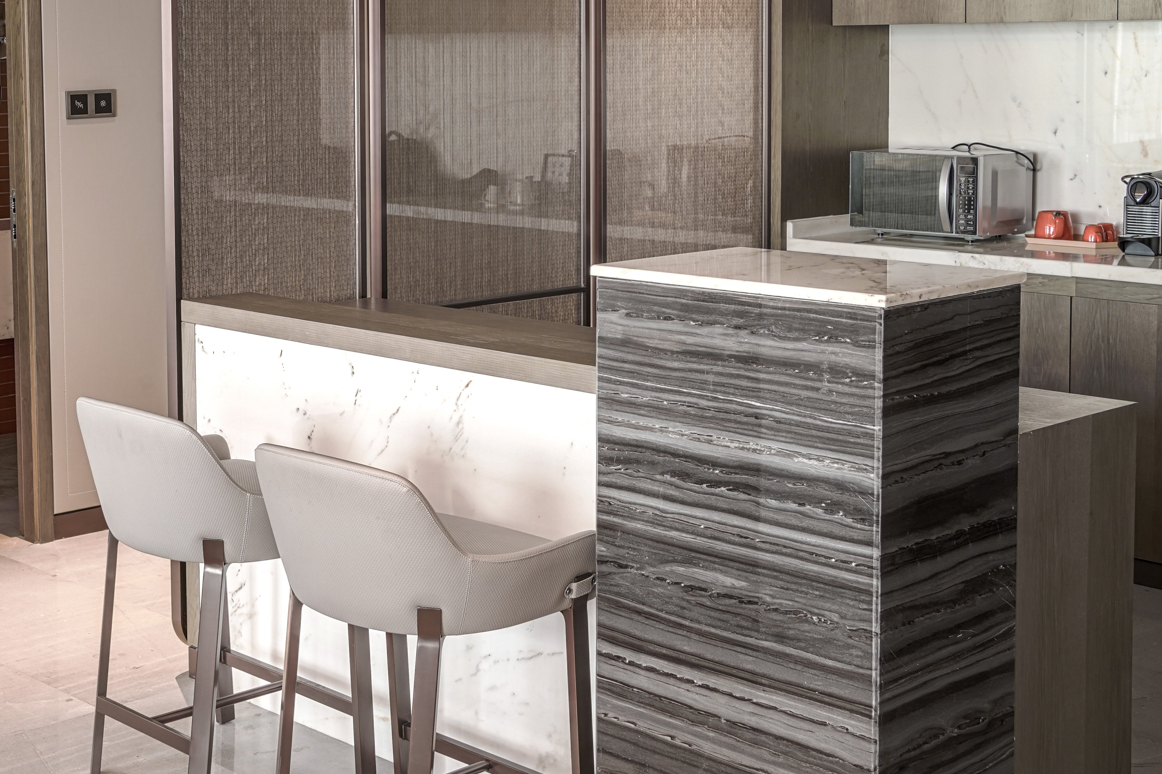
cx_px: 360
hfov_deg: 35.8
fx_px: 1775
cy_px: 197
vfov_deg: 24.4
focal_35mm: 55
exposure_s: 1/5
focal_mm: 35
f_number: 10
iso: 400
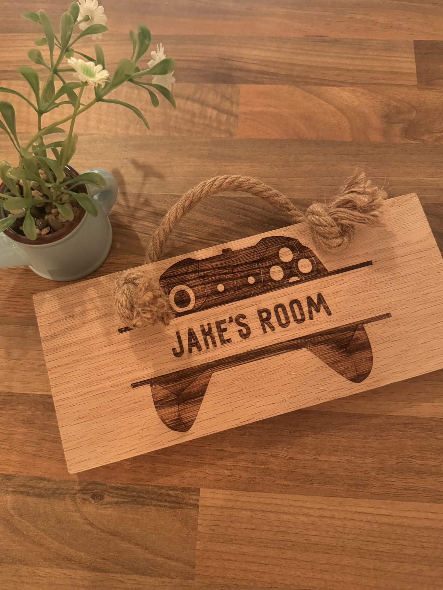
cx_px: 208
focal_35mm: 27
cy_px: 302
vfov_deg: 65.3
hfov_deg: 51.3
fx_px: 461
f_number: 1.78
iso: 800
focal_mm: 6.86
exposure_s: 1/25
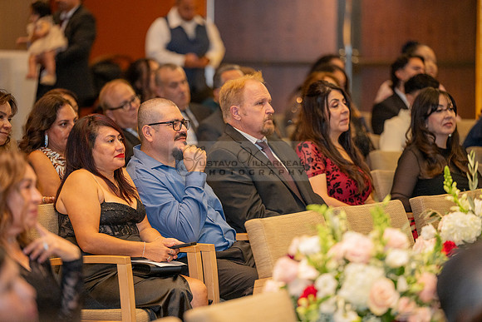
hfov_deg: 10.3
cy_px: 161
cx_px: 241
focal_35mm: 200
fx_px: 2678
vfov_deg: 6.9
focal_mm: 200
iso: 1250
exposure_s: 1/160
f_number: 3.2
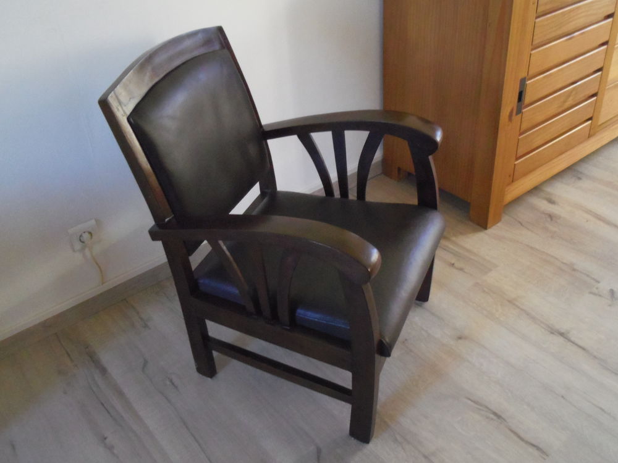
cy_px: 232
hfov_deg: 51.4
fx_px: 643
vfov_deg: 39.7
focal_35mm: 36
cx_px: 309
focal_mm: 6.4
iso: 800
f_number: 4.5
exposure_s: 1/50
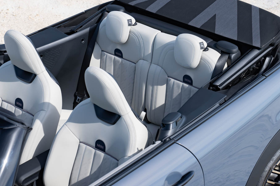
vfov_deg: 13.5
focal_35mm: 101
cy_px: 78
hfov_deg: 20.2
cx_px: 171
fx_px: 785
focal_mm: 70
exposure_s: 1/250
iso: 100
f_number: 4.5
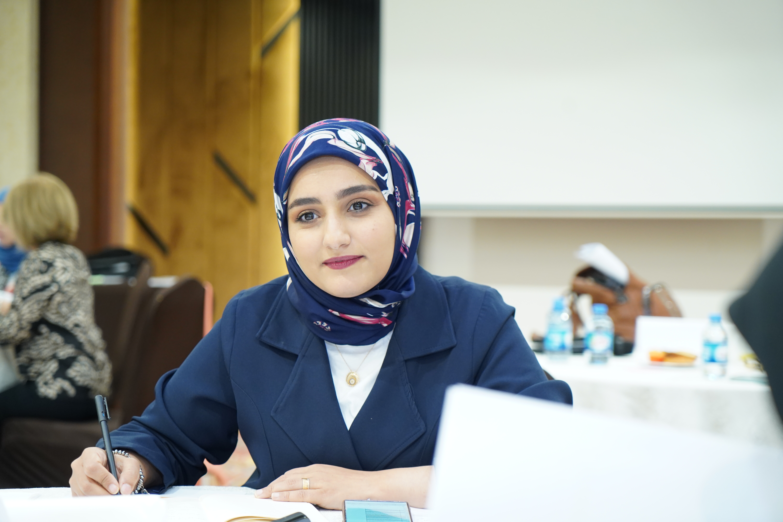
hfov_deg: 28.8
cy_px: 261
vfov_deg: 19.5
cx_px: 392
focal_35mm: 70
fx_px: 1522
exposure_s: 1/125
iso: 2500
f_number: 4
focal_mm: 70
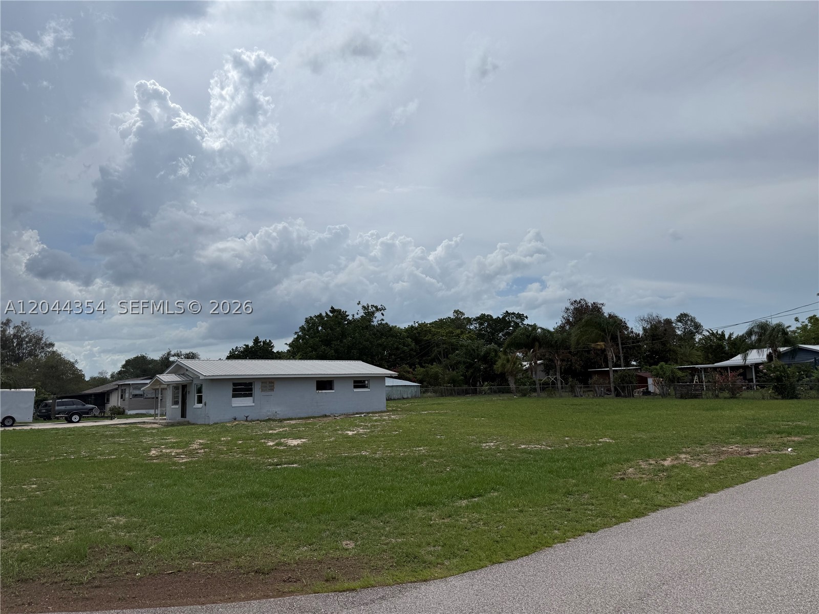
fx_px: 568
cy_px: 307
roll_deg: +1.6
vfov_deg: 56.8
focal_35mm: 24
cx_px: 410
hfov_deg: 71.6
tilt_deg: +8.9
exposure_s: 1/14286
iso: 64
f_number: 1.78
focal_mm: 6.76
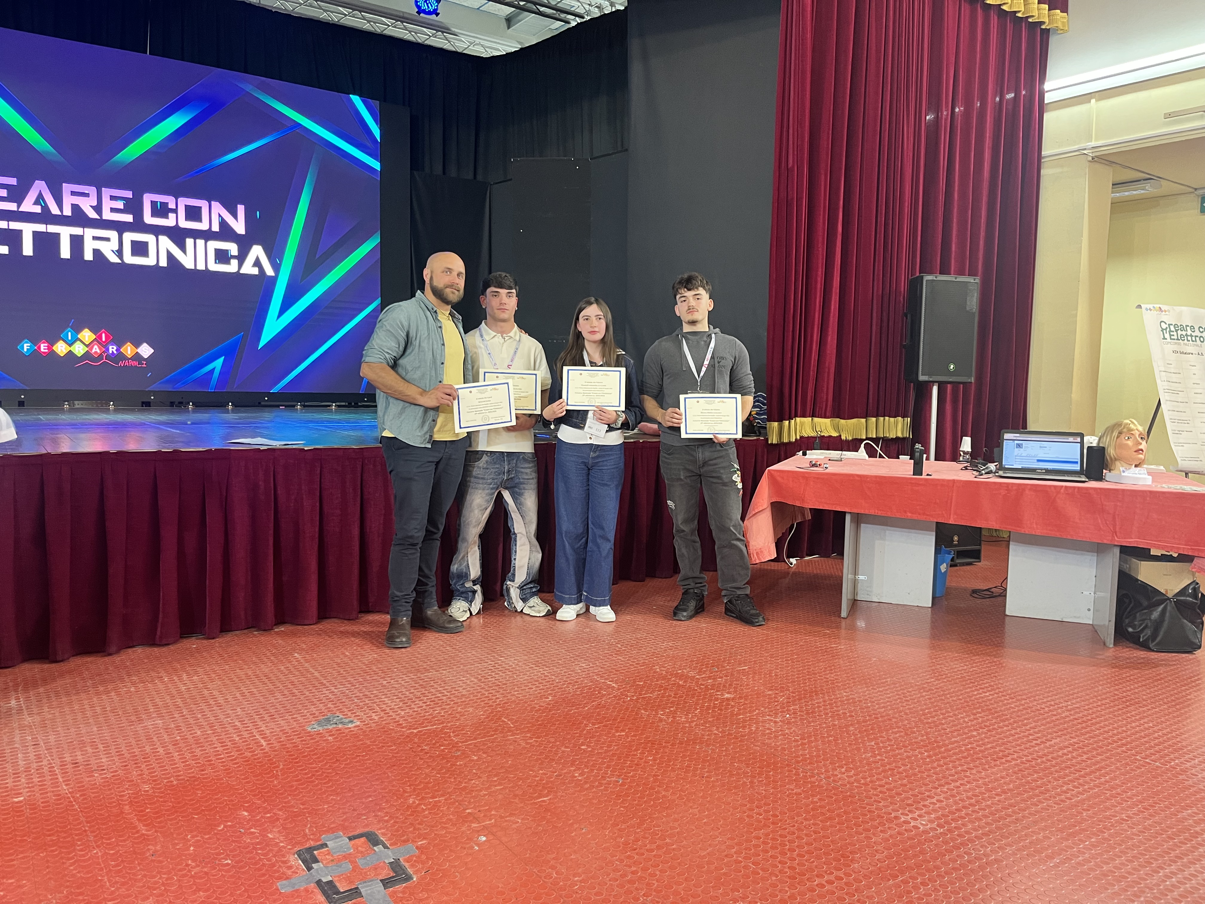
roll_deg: -0.2
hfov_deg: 67.3
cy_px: 452
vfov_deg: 53.1
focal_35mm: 26
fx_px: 905
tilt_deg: -4.9
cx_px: 602
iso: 250
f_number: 1.6
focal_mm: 5.1
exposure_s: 1/50
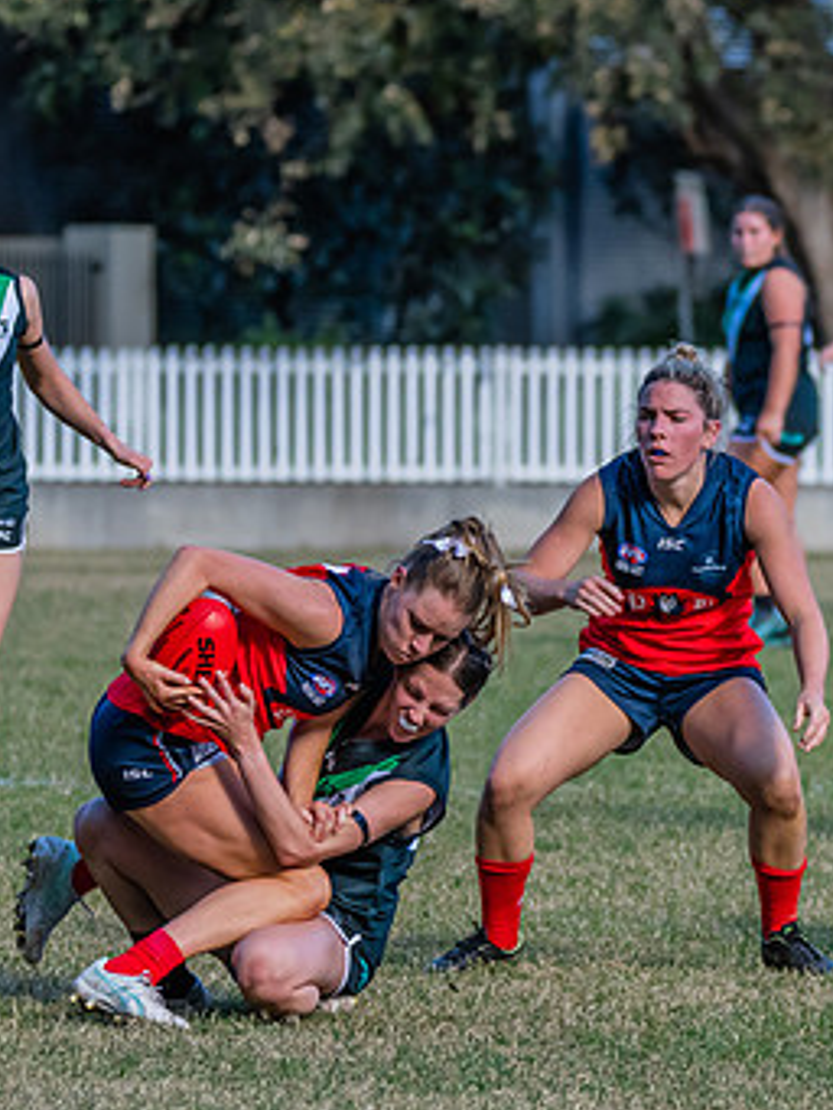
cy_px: 711
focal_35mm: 487
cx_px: 453
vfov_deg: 4.1
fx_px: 15616
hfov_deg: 3.1
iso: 1400
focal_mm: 210
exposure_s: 1/1600
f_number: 5.3
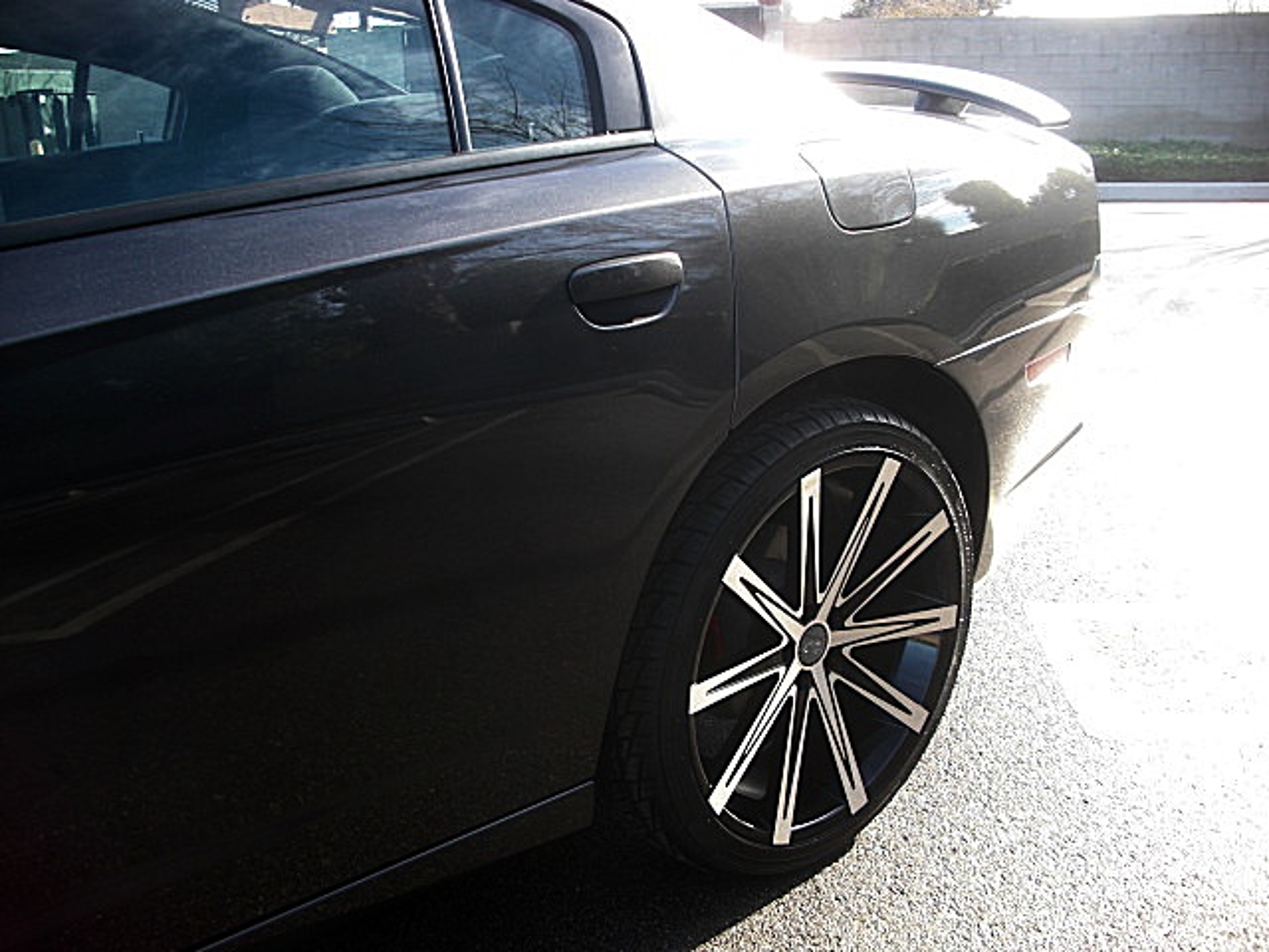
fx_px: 1320
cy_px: 476
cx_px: 634
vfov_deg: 39.7
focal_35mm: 36
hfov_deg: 51.4
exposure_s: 1/100
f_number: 2.8
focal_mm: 6.3
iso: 50
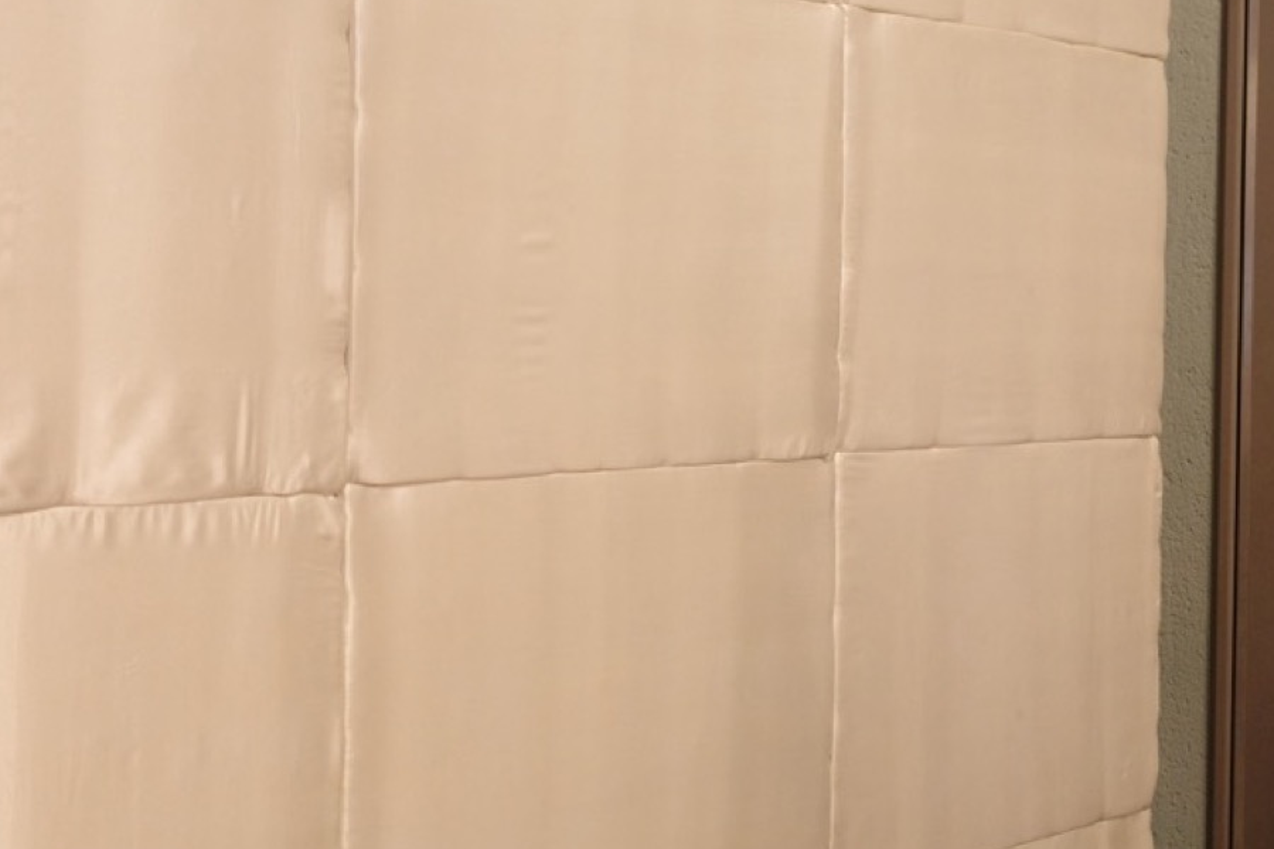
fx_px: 2831
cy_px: 400
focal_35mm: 80
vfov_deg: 17.1
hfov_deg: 25.0
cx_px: 991
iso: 1250
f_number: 2.8
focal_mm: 26
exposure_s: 1/40
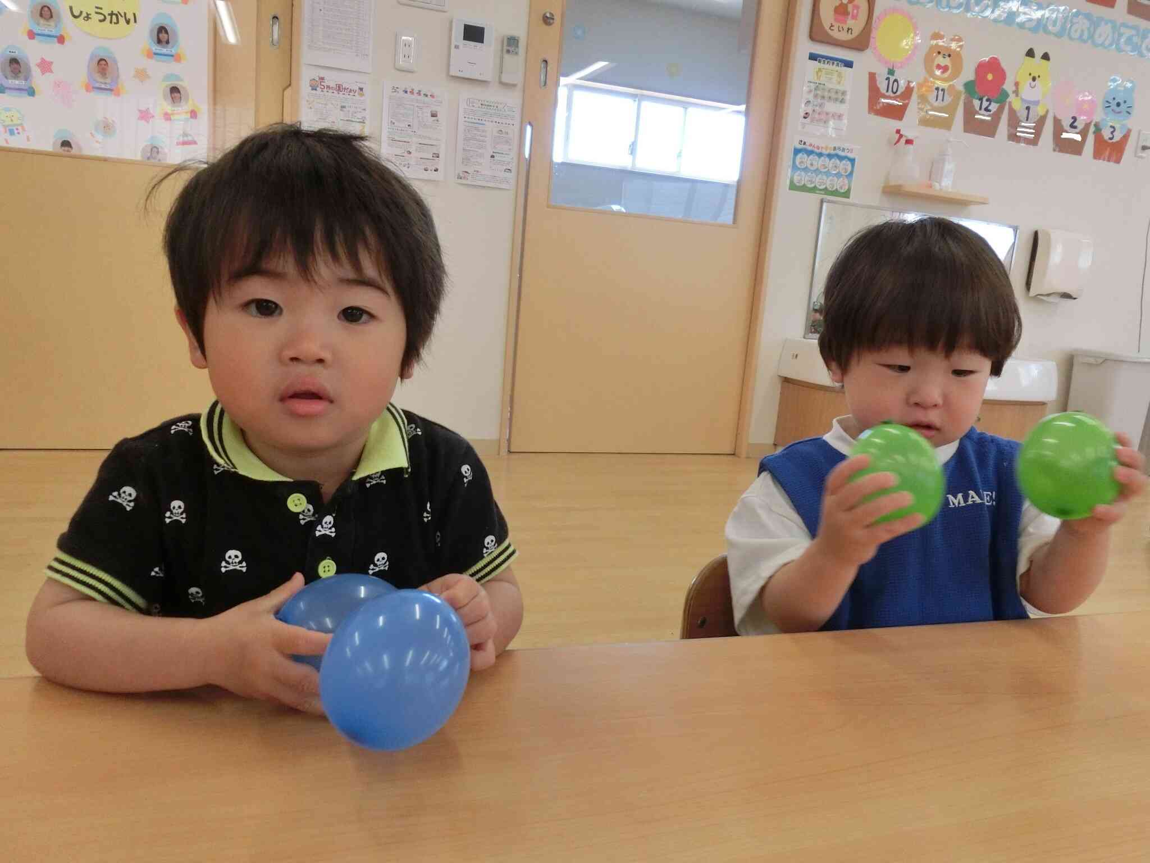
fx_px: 831
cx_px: 575
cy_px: 432
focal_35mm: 25
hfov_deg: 69.4
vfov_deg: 54.9
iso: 250
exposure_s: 1/125
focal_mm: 4.5
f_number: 3.5
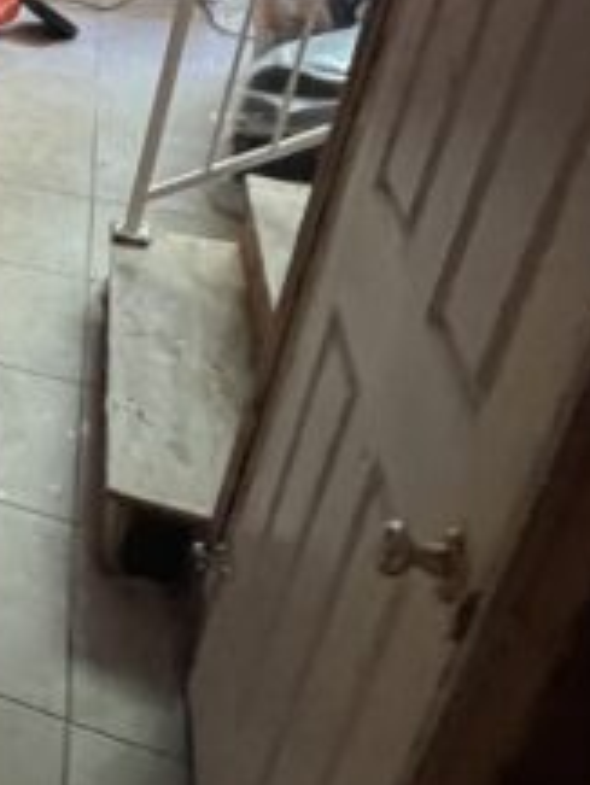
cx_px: -474
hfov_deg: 20.8
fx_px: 1090
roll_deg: +0.7
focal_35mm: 48
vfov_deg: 37.1
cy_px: 80
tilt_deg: -22.9
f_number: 1.8
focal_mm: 1.57
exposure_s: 1/30
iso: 1000
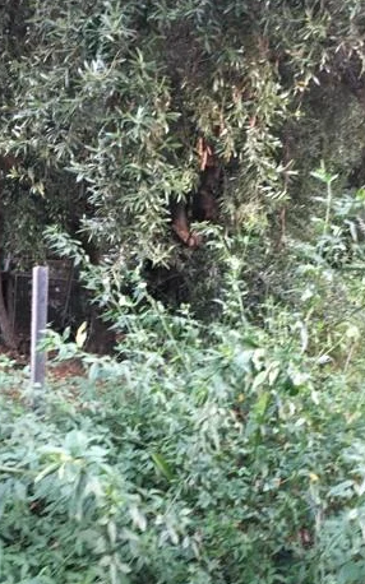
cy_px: 372
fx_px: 685
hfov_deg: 29.8
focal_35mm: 43
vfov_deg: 45.7
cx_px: 188
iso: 200
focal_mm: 4.15
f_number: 2.2
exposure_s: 1/24
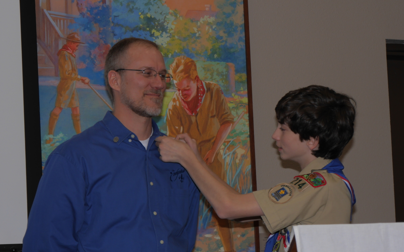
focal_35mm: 117
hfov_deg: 17.8
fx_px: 1288
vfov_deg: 11.2
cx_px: 202
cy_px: 145
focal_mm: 55
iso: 200
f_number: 5.1
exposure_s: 1/125
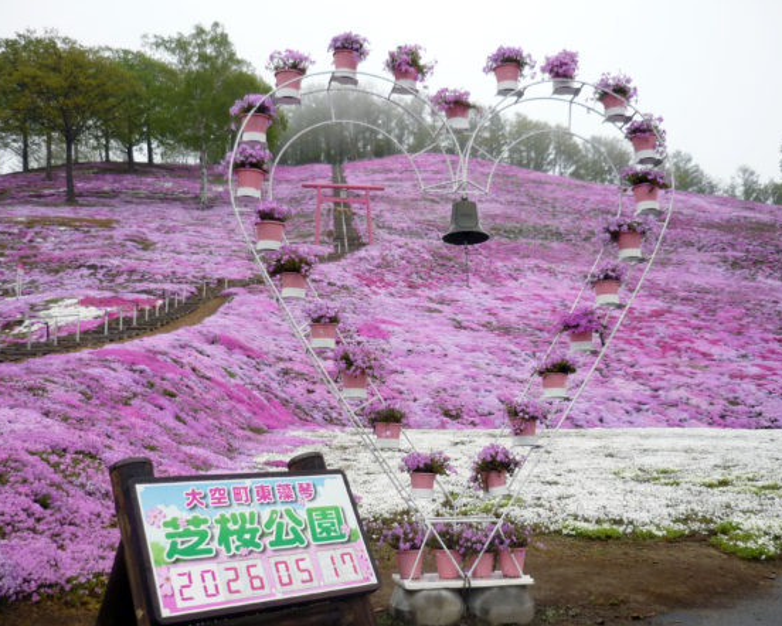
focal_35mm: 35
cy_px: 312
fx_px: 810
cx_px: 409
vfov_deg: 42.2
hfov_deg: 51.5
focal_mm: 5.5
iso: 100
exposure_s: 1/160
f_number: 2.8
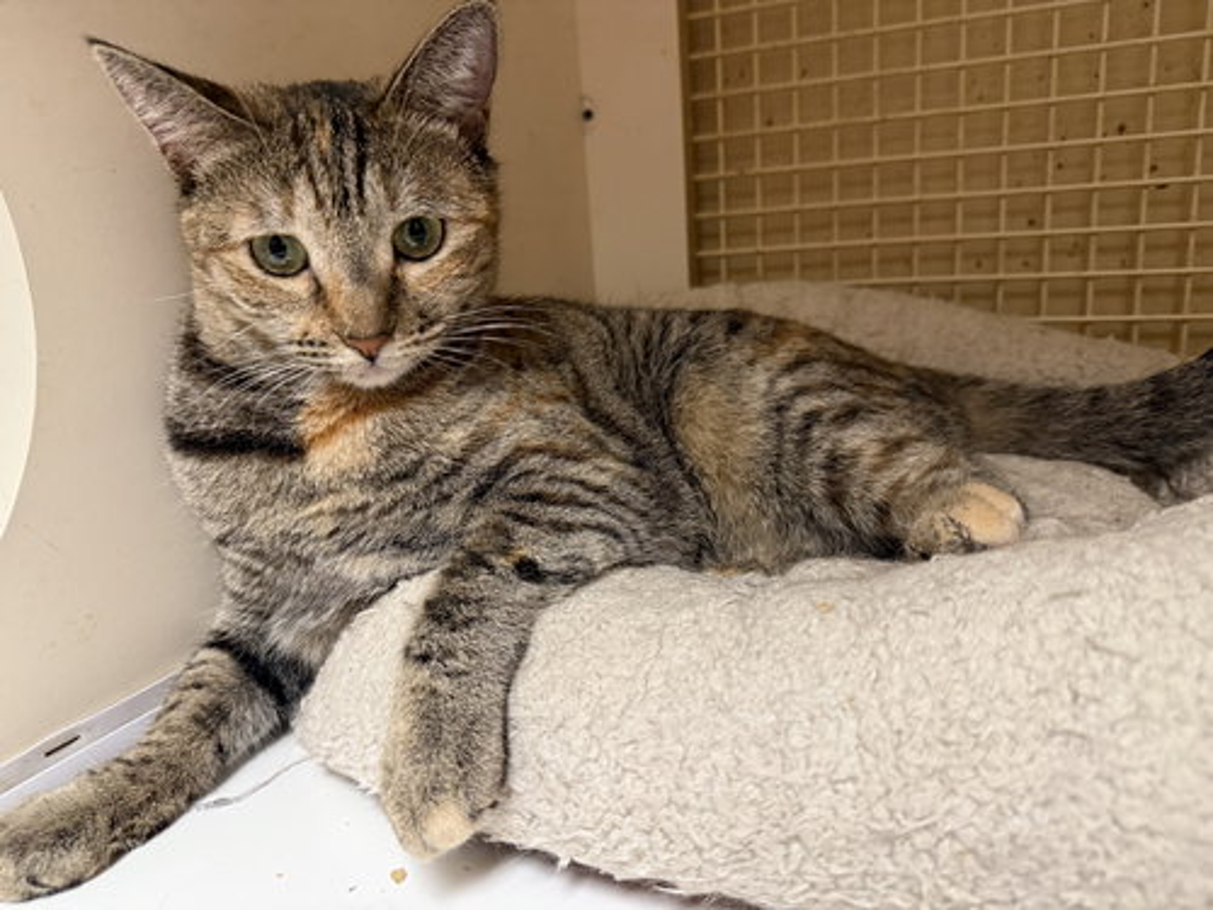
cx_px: 606
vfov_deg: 56.8
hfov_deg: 71.6
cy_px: 455
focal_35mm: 24
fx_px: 841
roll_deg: +3.6
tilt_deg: -13.7
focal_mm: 6.76
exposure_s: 1/60
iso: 400
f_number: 1.78
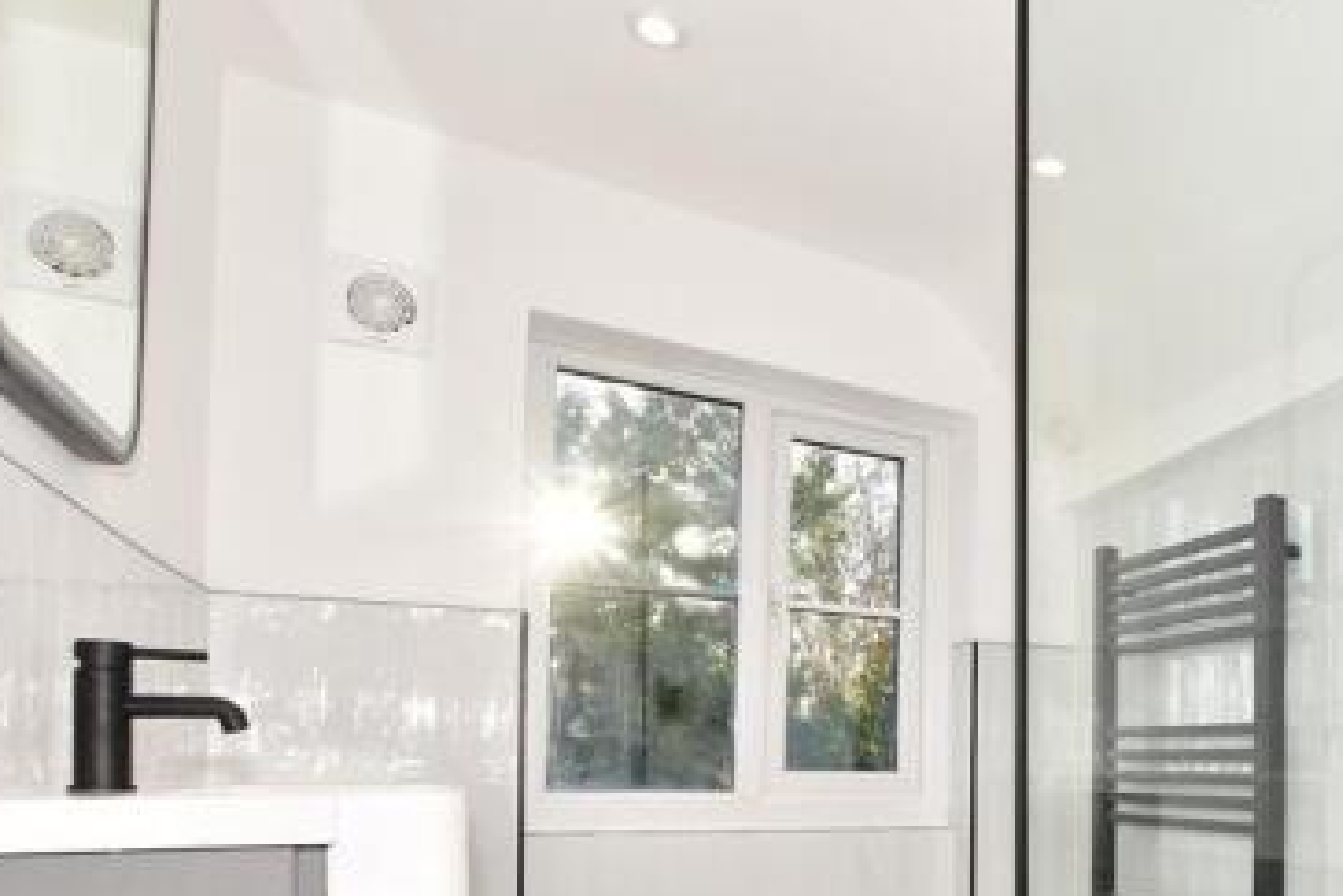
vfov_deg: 45.2
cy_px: 736
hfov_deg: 59.5
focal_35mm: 27
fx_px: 1008
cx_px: 1155
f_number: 8
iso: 200
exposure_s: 1/60
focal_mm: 10
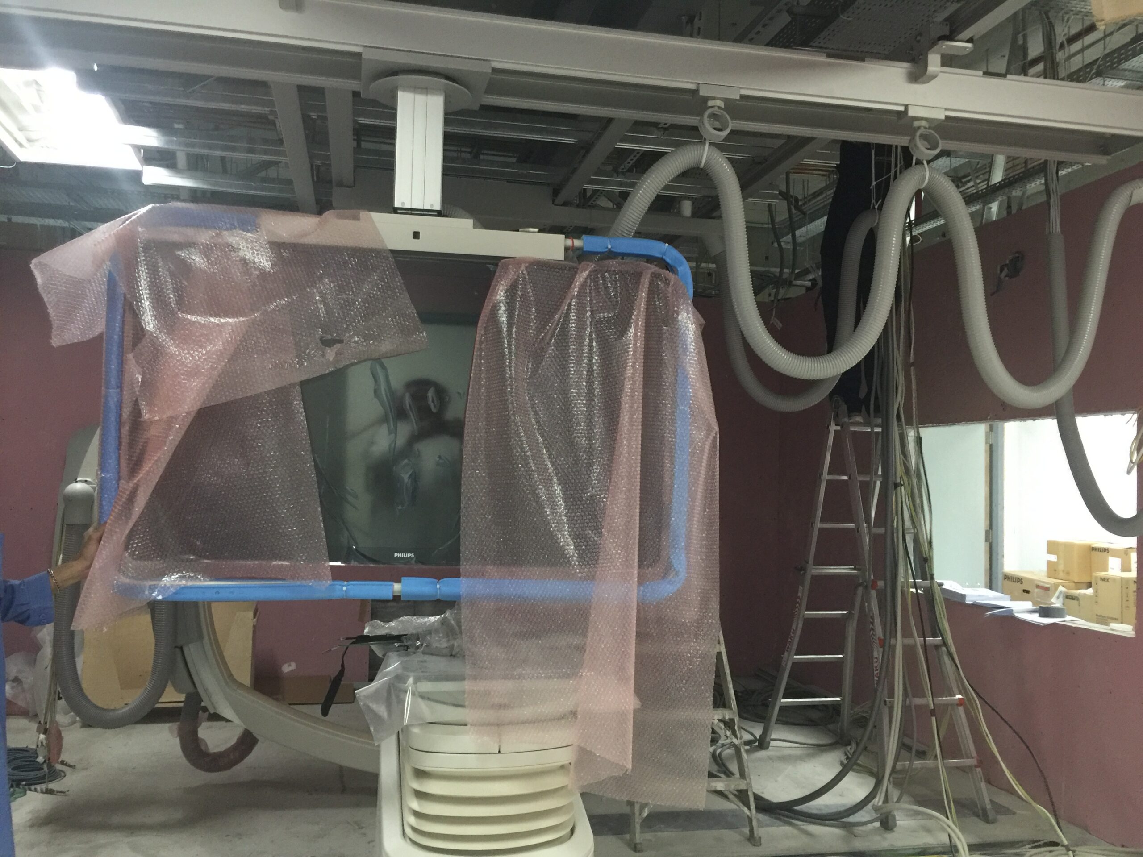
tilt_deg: +1.7
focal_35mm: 29
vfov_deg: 48.2
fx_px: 958
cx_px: 572
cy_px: 428
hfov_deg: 61.7
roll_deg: -1.9
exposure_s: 1/15
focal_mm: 4.15
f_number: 2.2
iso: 100
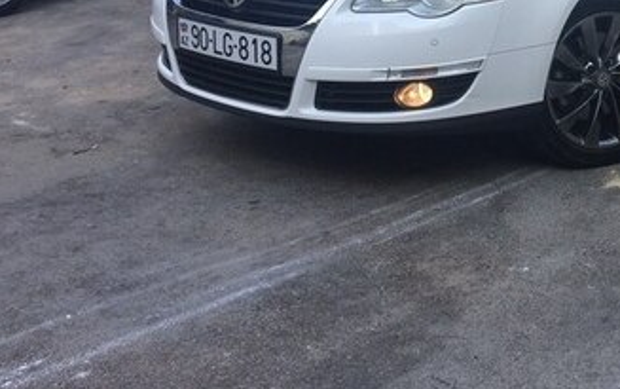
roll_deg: -0.9
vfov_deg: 20.0
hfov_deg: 31.2
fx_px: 1049
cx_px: 576
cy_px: -50
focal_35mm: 62
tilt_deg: -8.6
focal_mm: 4.15
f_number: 2.2
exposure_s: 1/483
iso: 32
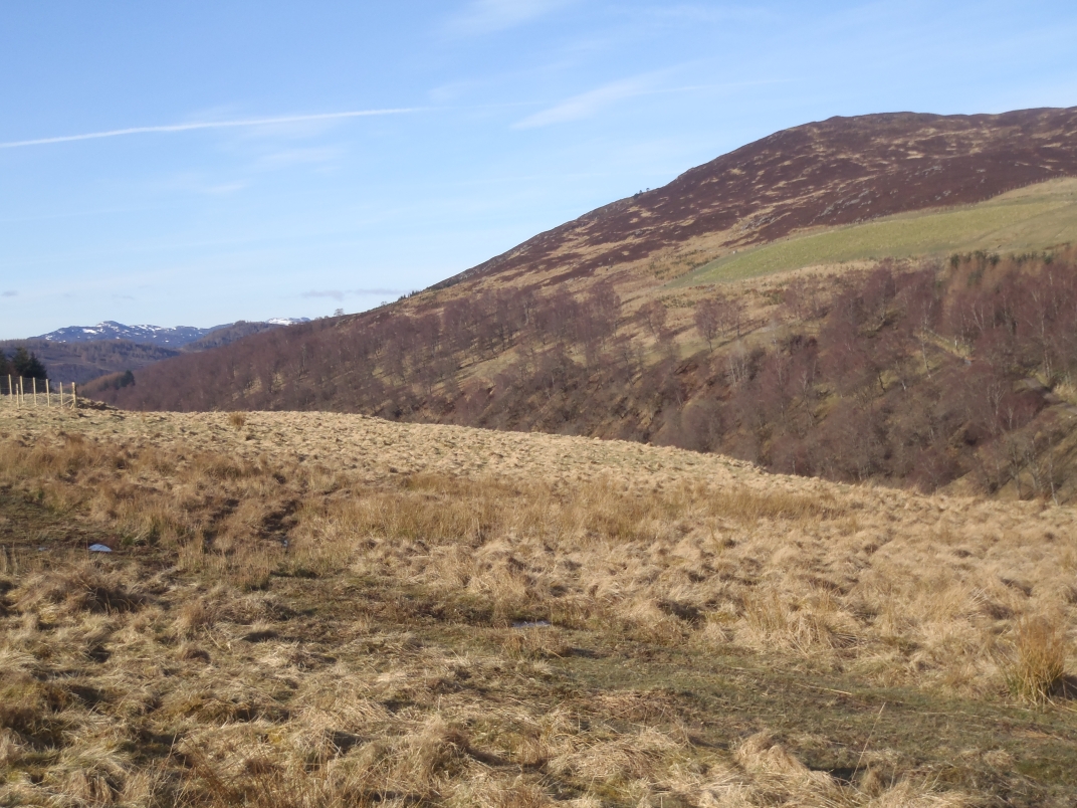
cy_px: 404
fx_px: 1307
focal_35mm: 42
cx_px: 538
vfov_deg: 34.3
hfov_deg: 44.8
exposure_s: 1/320
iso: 80
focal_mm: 7.57
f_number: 5
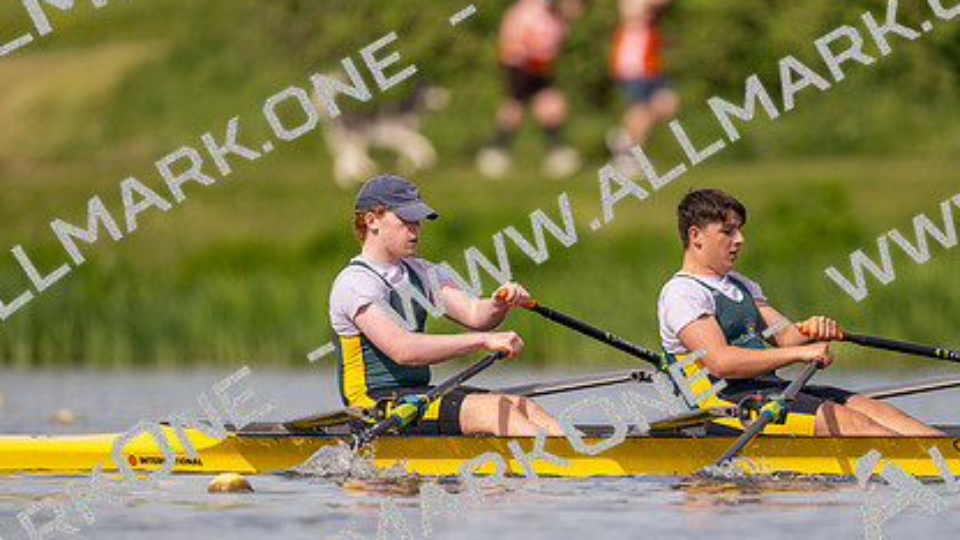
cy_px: 340
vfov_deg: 1.4
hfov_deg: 2.5
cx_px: 658
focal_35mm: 877
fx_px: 22324
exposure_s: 1/2500
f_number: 4
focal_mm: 600
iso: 250
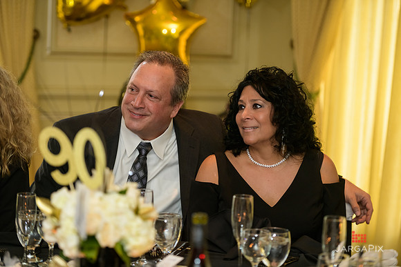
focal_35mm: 112
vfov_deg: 12.2
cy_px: 134
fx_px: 1248
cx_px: 200
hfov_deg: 18.3
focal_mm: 112
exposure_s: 1/125
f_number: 3.2
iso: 1600
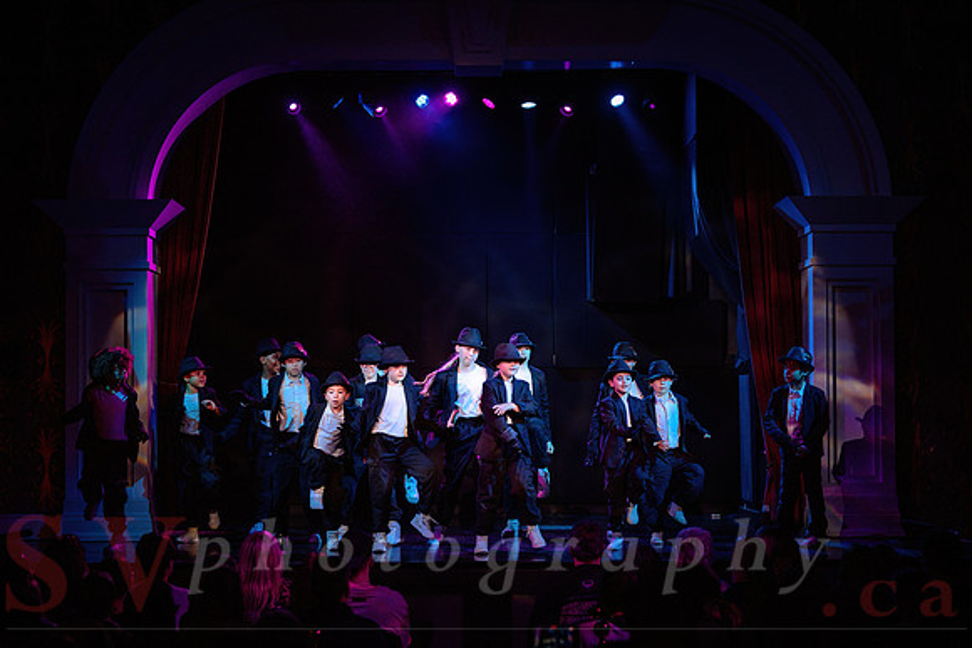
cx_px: 497
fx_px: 2108
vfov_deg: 17.5
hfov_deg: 26.0
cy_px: 324
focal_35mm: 78
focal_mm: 75
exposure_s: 1/200
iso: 1600
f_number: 2.8
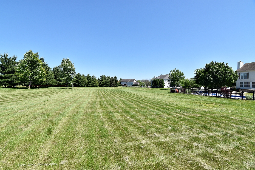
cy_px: 85
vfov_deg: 72.1
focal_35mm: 16
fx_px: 117
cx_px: 128
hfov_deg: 95.0
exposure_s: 1/400
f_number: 10
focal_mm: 11
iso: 200
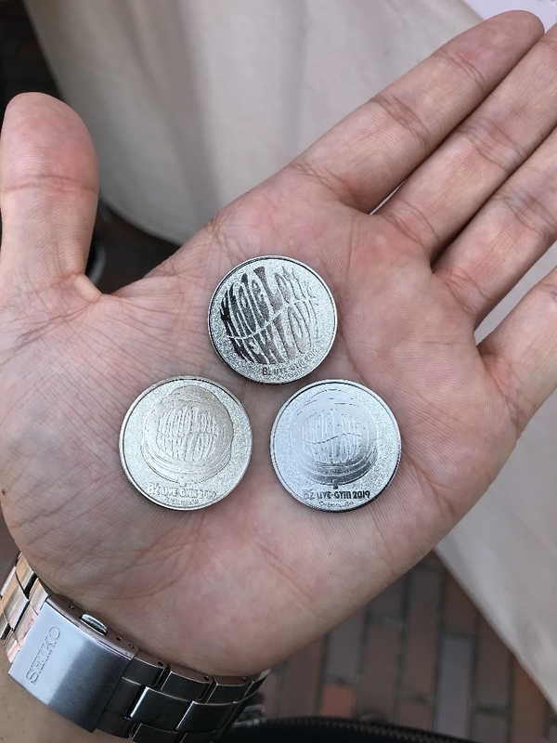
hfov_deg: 49.7
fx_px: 601
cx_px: 278
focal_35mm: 28
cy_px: 372
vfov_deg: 63.4
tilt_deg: -69.7
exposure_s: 1/863
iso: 20
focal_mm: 3.99
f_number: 1.8
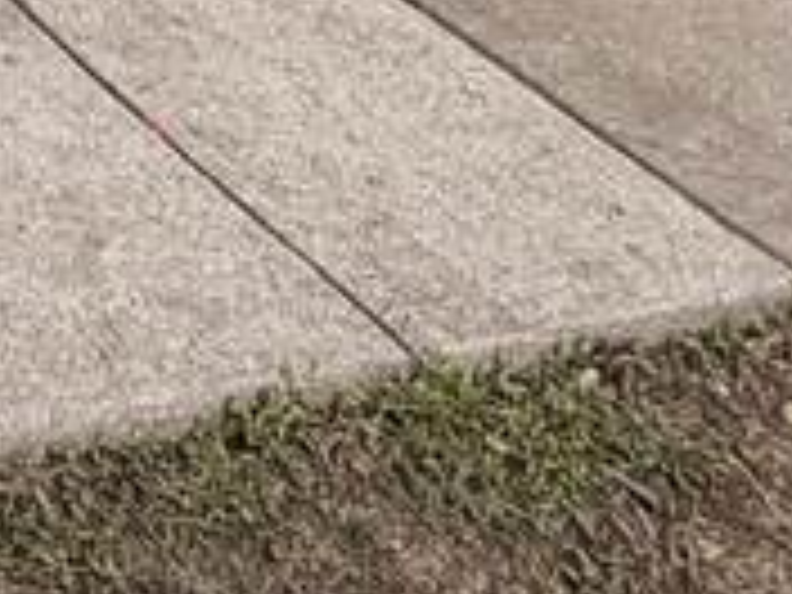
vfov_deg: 9.8
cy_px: -1328
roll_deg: +3.9
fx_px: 2334
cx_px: -882
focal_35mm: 102
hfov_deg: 14.9
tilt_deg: +4.9
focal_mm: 2.22
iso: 40
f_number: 2.2
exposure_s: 1/651
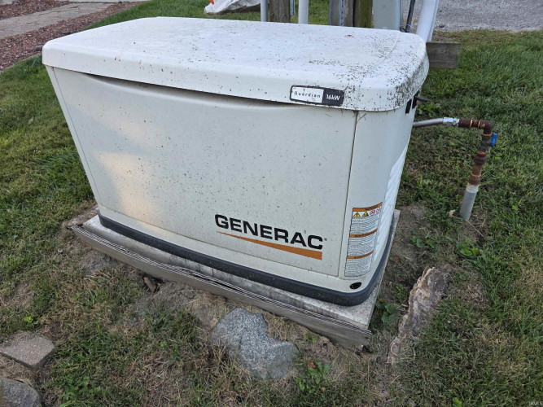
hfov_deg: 73.9
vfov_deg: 58.9
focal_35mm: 23
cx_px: 272
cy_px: 204
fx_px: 361
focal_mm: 6.3
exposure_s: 1/180
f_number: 1.7
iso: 50
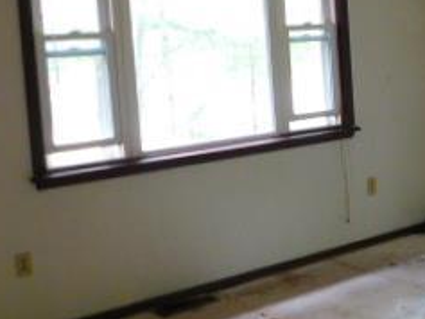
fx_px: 762
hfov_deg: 29.0
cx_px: 436
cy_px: 93
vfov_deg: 23.5
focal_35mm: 62
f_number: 3
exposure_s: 1/8
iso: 400
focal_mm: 4
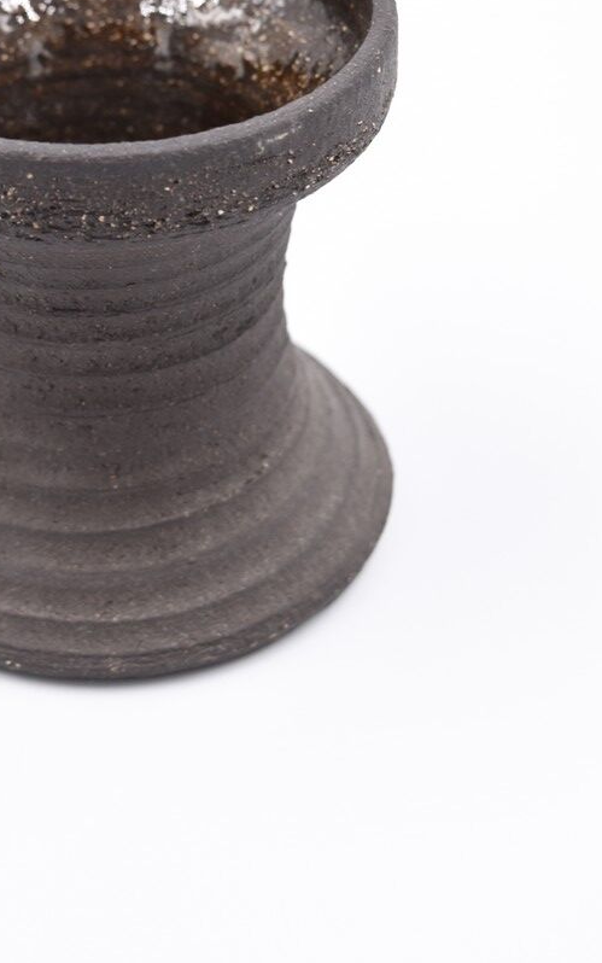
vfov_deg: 22.4
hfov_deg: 14.1
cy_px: 310
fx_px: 2414
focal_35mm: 92
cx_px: 123
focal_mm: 40
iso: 320
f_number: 5.6
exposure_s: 1/125
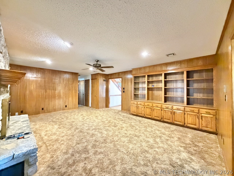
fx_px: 95
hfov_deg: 102.1
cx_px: 117
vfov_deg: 85.7
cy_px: 88
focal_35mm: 14
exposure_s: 1/40
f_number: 2.2
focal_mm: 2.22
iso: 1250
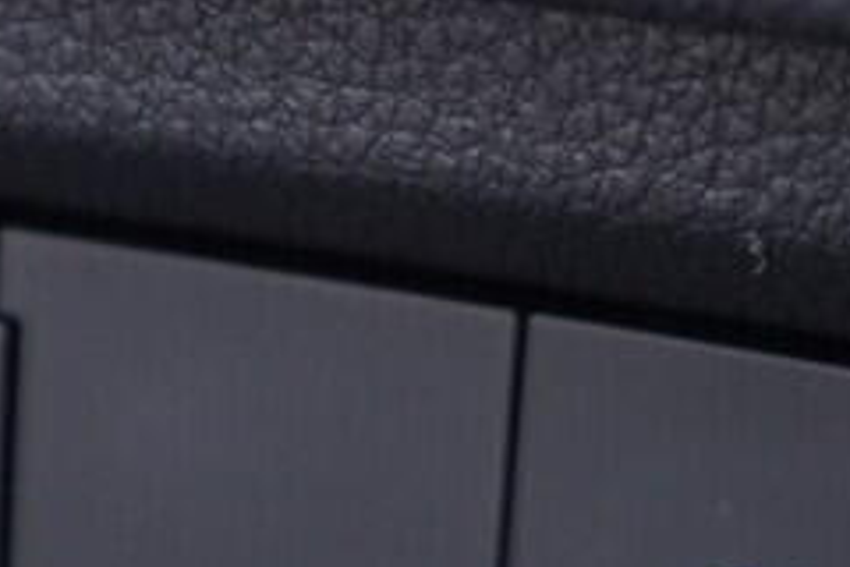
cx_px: 138
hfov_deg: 9.5
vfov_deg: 6.4
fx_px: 5100
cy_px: 301
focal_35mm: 216
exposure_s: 1/40
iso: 400
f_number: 2.8
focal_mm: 24
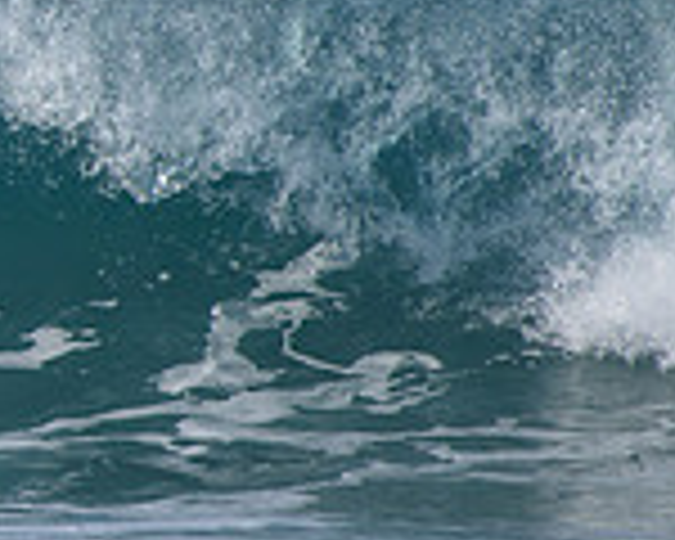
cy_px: -20
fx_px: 37458
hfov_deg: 1.0
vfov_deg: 0.8
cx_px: -621
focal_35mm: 1875
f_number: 5.6
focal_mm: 500
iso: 200
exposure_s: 1/2000
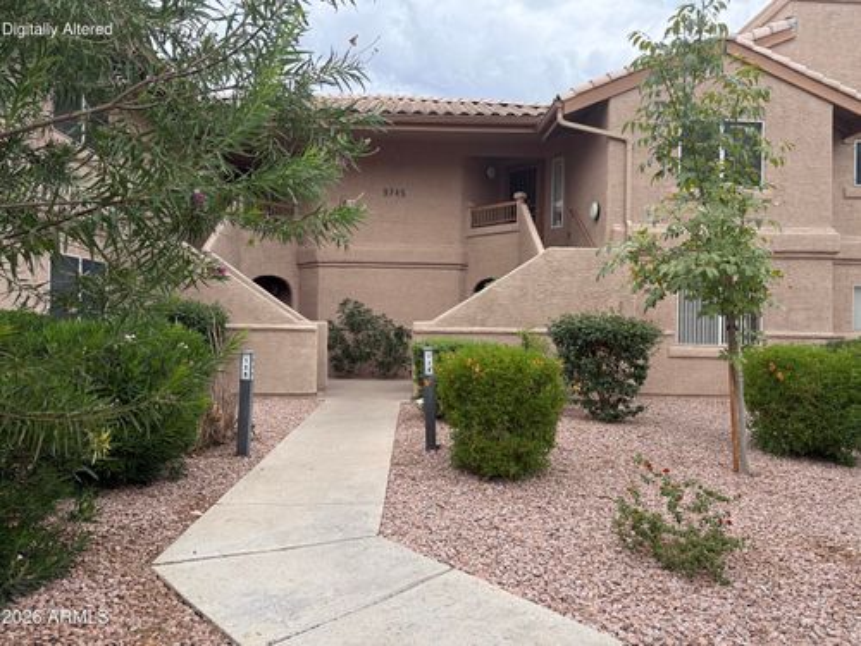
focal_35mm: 24
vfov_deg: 56.8
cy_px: 323
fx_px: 597
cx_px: 430
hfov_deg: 71.6
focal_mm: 6.76
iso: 100
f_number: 1.78
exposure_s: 1/3021
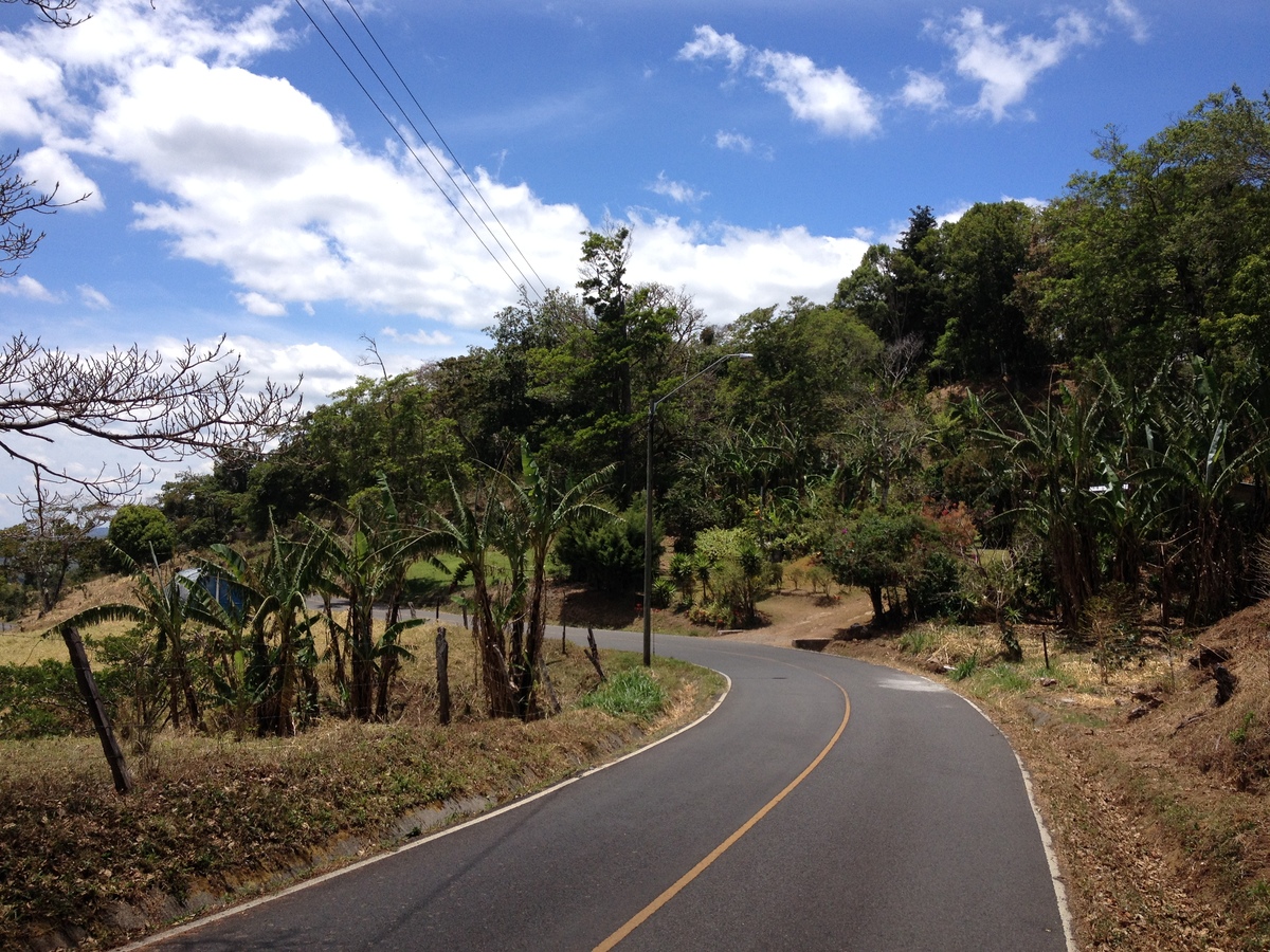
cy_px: 476
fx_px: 1284
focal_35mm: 35
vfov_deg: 40.7
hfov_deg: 52.6
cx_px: 635
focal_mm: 4.28
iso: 50
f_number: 2.4
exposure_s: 1/1672
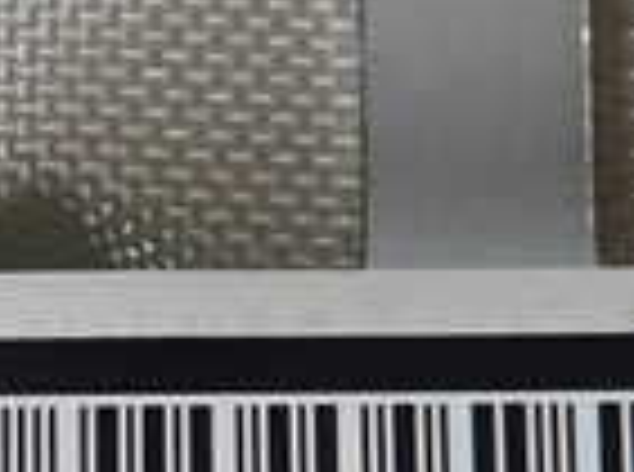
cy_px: 418
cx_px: -36
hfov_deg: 15.1
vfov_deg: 11.5
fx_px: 2338
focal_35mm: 128
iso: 250
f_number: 2.3
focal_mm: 5.5
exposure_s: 1/125
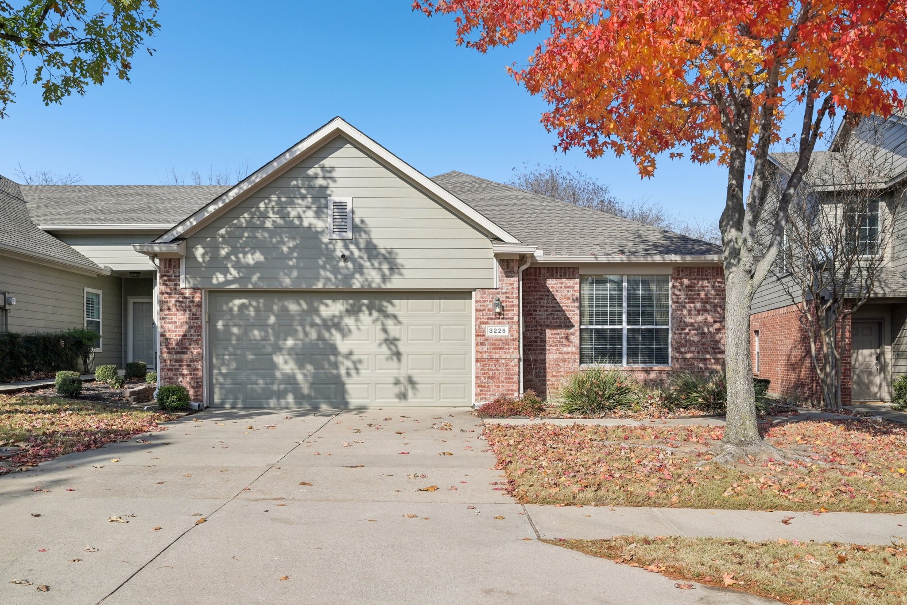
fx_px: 756
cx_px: 454
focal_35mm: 30
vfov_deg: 43.6
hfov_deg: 61.9
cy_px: 302
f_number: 8
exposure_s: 1/1600
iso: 400
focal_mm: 30
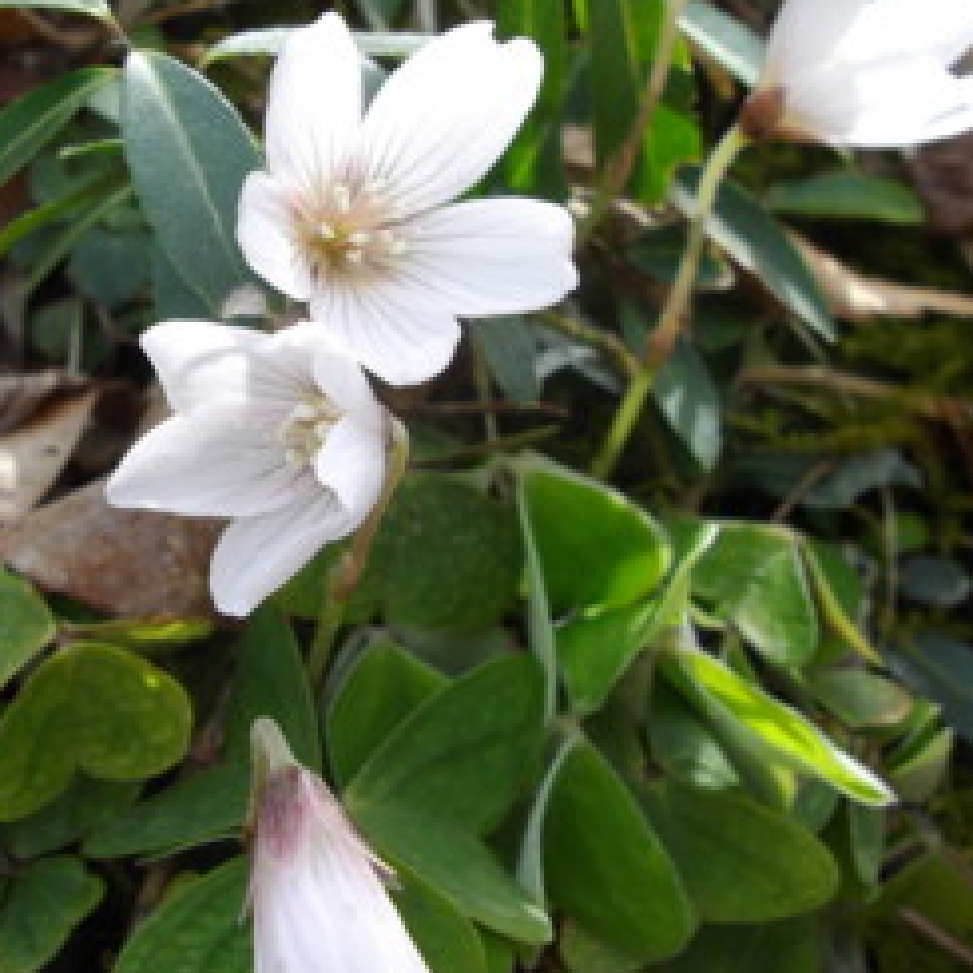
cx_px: 298
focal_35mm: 52
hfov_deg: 32.4
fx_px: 1654
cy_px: 349
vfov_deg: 32.6
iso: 100
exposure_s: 1/200
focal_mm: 5.8
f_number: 3.5
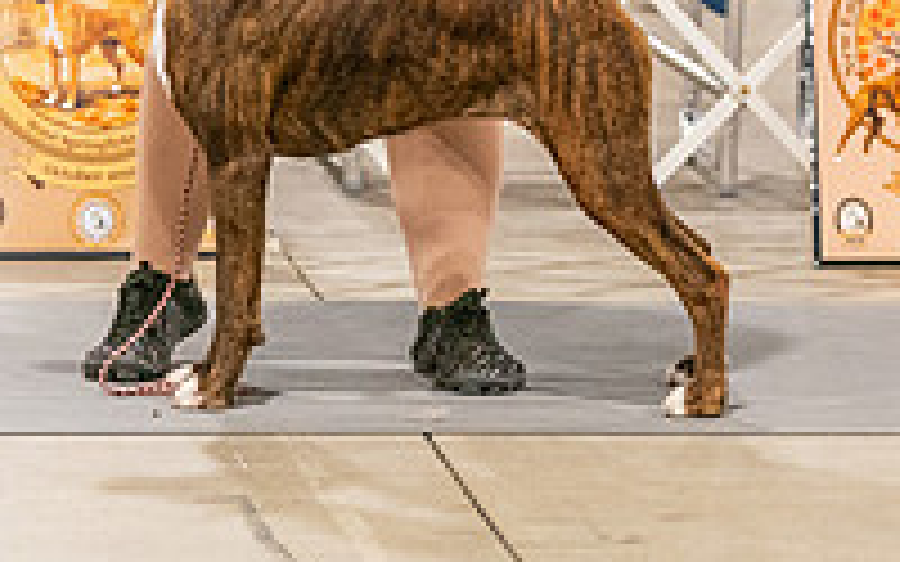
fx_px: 9738
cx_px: 333
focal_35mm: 397
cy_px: -209
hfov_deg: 5.3
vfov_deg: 3.3
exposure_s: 1/250
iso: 6400
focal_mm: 134
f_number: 3.2
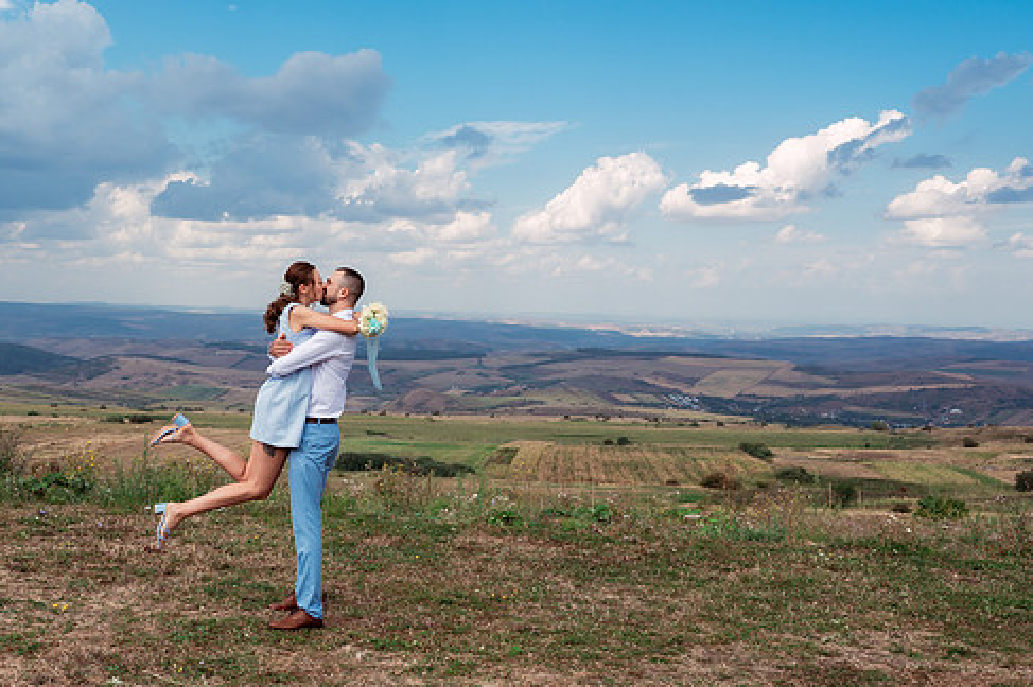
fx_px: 1176
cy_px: 401
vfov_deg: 32.5
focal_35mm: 41
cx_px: 364
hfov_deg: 46.8
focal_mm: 28
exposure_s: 1/640
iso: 250
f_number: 5
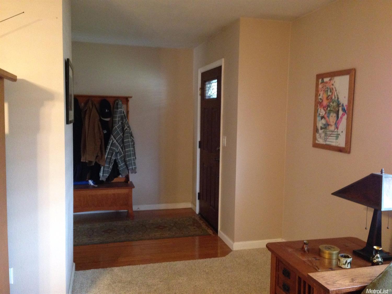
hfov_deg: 55.4
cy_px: 147
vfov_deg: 42.9
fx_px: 374
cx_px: 196
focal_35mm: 33
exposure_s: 1/20
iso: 400
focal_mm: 4.12
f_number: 2.4
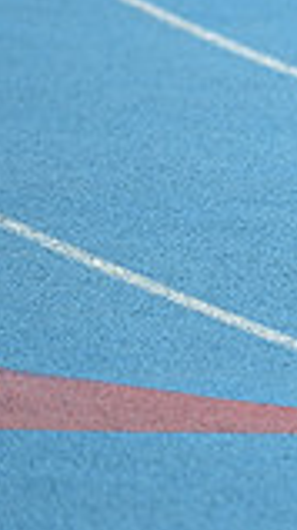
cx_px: 831
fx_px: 9401
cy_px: 28
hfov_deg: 1.8
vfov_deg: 3.2
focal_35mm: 669
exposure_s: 1/3200
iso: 250
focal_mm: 175
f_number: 3.5
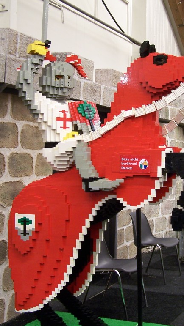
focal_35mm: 55
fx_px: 477
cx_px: 123
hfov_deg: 21.8
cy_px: 159
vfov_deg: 37.8
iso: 80
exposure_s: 1/2
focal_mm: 6.3
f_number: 2.8
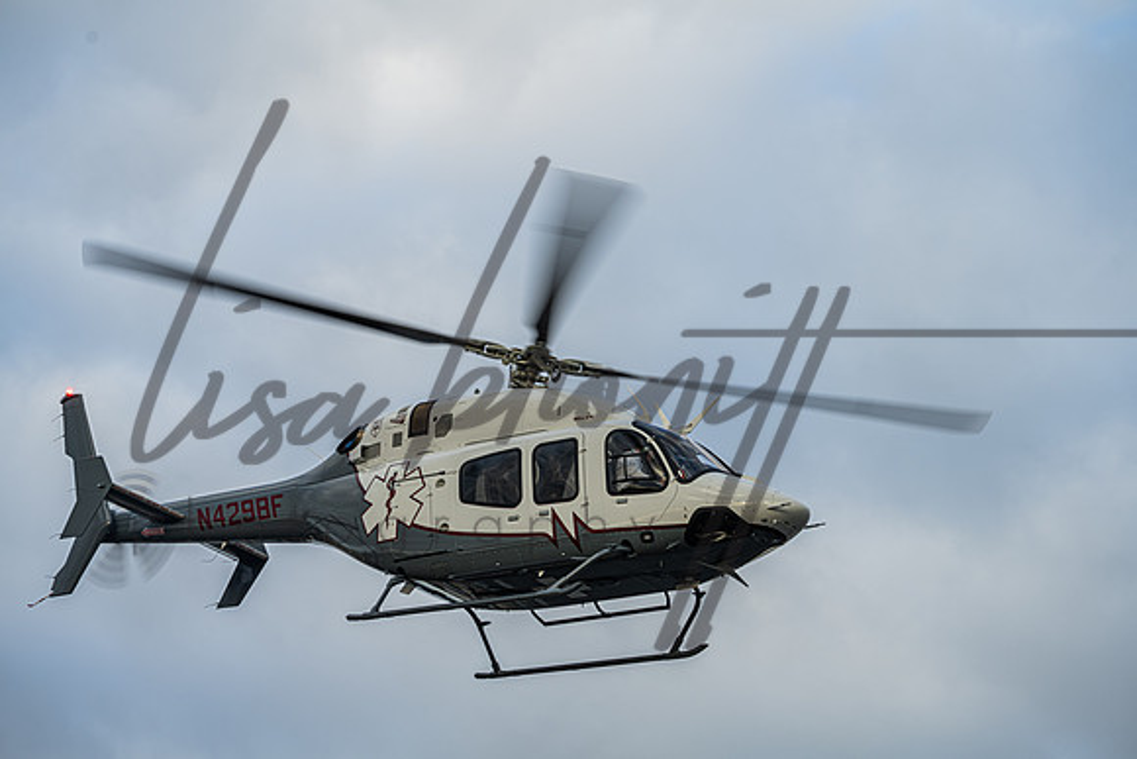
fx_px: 3317
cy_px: 380
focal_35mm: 105
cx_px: 568
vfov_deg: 13.0
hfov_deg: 19.5
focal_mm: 105
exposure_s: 1/250
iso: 125
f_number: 7.1
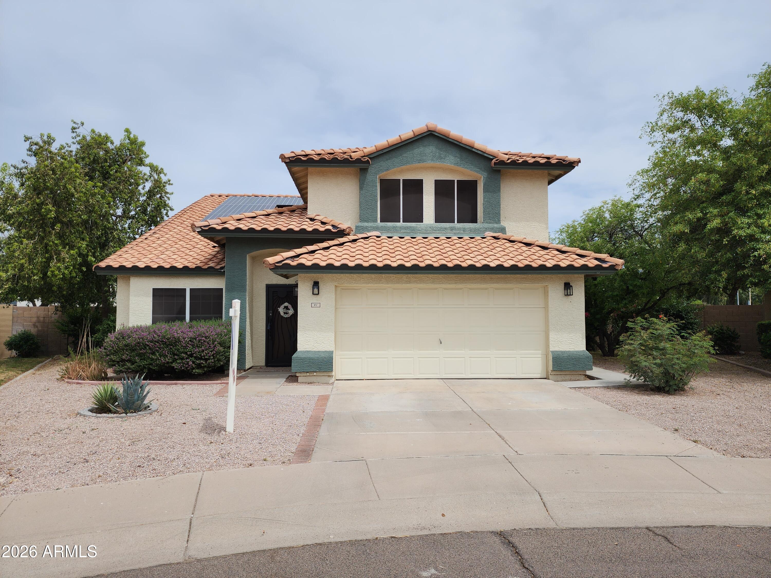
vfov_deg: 58.9
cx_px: 386
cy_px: 289
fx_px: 512
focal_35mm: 23
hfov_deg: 73.9
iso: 12
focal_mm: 6.4
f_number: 1.8
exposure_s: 1/1957
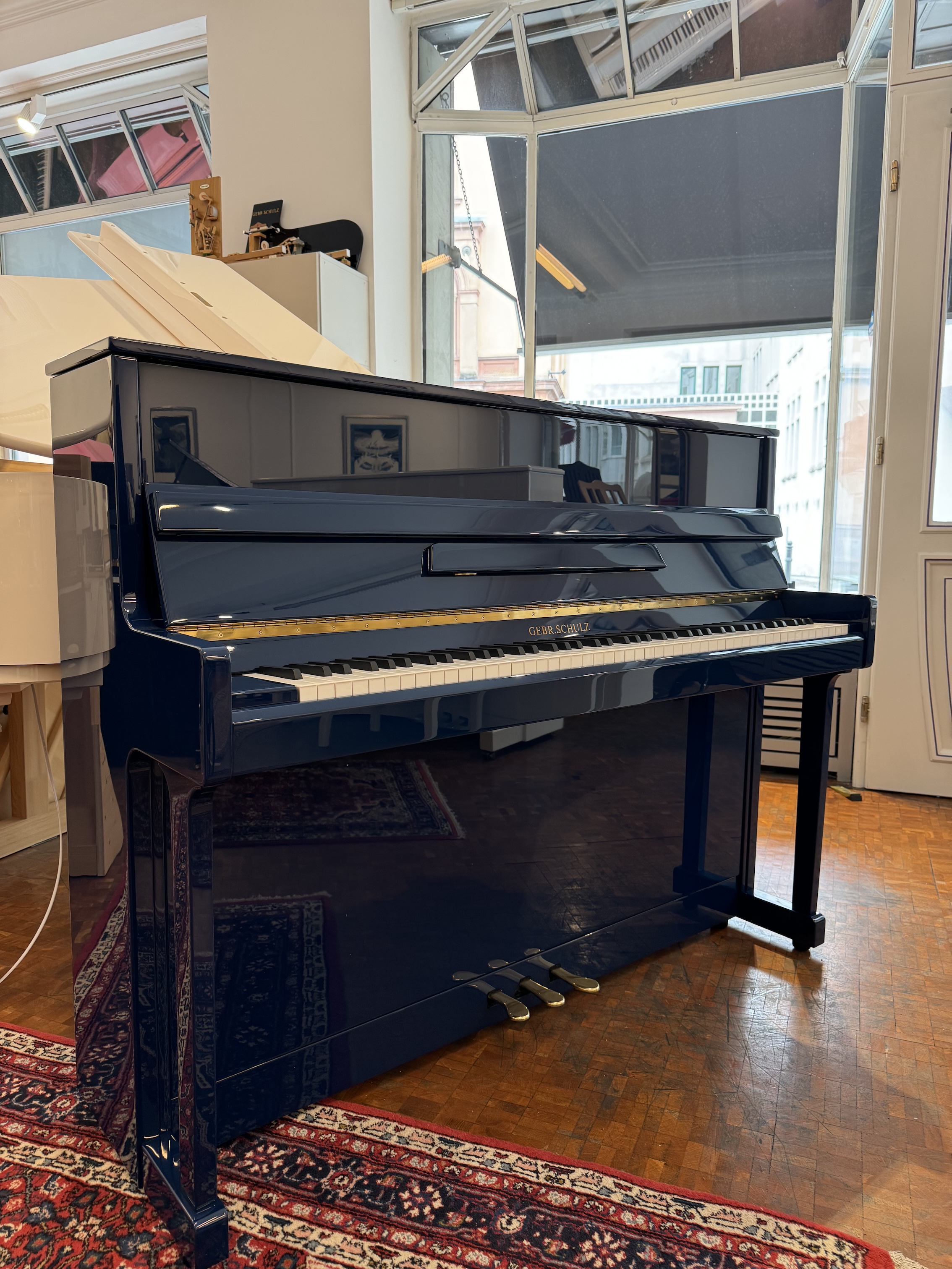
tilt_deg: -4.8
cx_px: 476
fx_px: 880
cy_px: 634
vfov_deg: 71.6
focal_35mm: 24
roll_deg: -0.4
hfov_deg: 56.8
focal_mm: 6.76
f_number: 1.78
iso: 125
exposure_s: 1/50
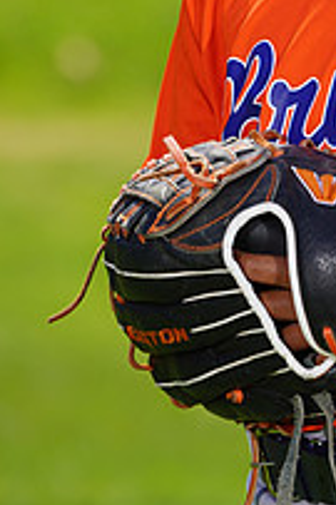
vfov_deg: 2.7
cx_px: 377
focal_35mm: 750
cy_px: -102
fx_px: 10517
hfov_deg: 1.8
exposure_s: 1/250
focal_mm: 262
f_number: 8
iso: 100
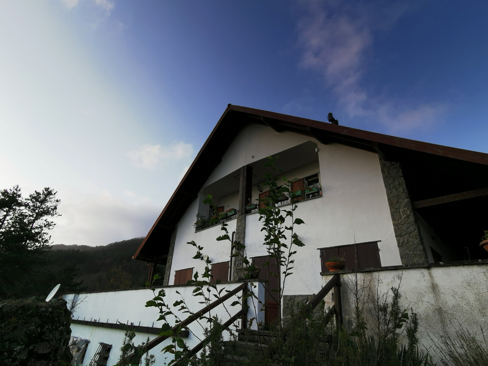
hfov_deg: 87.8
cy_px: 183
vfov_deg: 71.6
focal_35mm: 18
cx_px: 244
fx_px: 254
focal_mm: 2.26
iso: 50
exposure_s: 1/161
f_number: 2.2
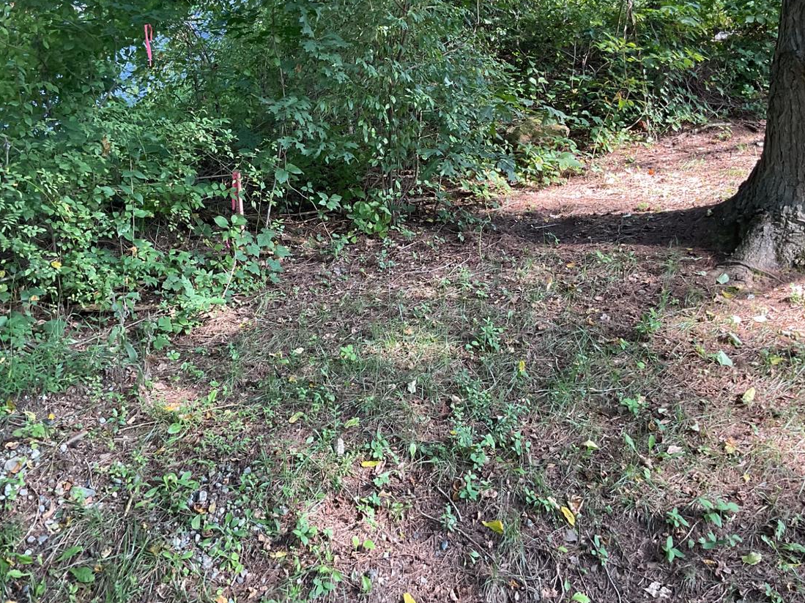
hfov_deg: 48.9
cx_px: 356
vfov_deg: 37.6
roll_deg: +0.8
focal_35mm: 38
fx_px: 884
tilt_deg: -8.7
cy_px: 257
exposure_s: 1/120
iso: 64
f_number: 1.8
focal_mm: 3
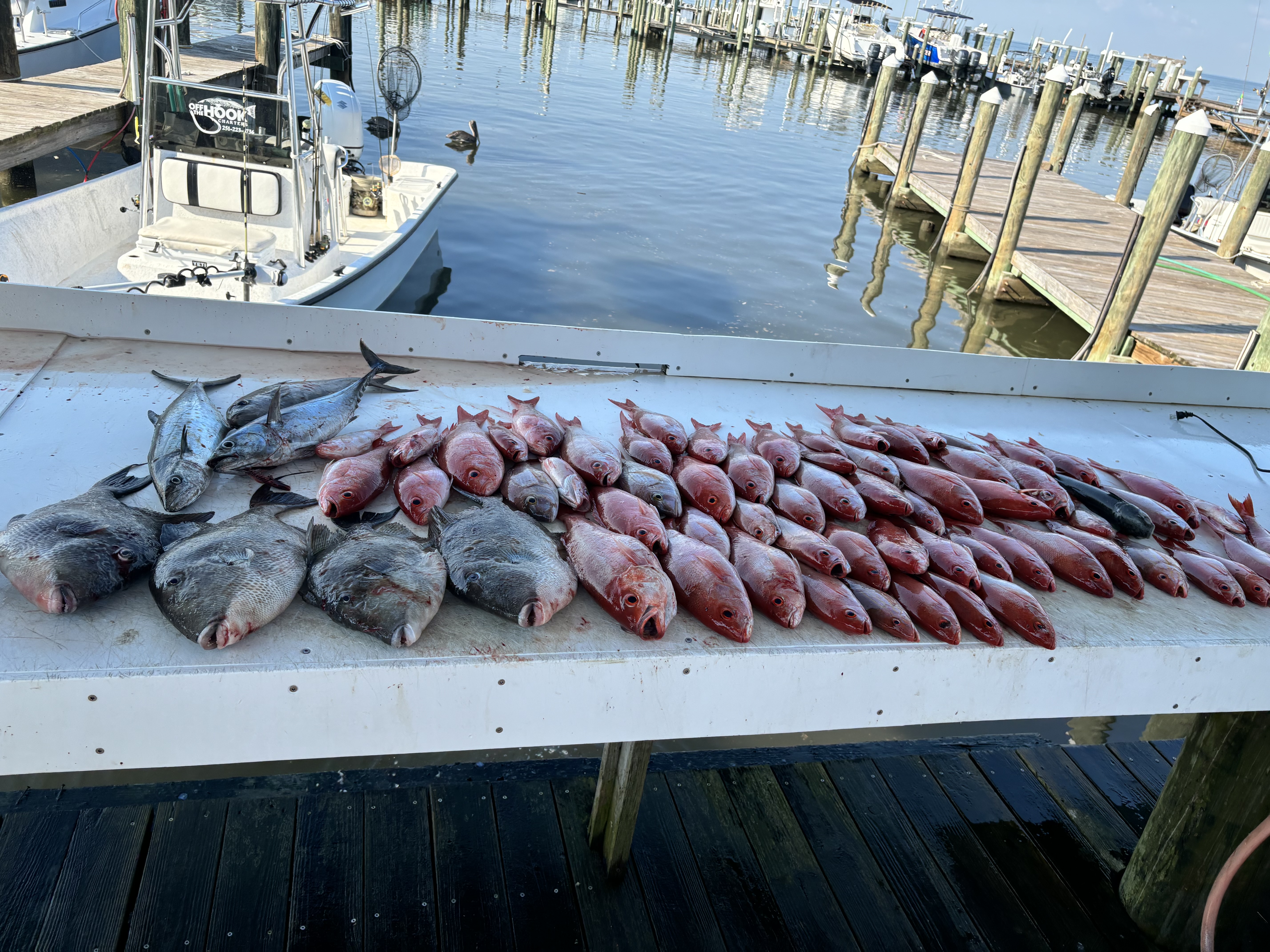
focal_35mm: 26
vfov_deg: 53.1
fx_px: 954
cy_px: 476
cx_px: 635
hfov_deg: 67.3
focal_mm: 5.96
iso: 50
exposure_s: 1/1263
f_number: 1.6
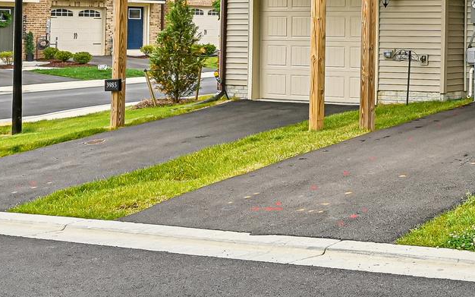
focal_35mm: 62
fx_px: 798
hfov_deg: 29.7
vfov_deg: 18.4
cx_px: 526
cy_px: -164
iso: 100
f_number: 8
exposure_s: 1/125
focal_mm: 18.5
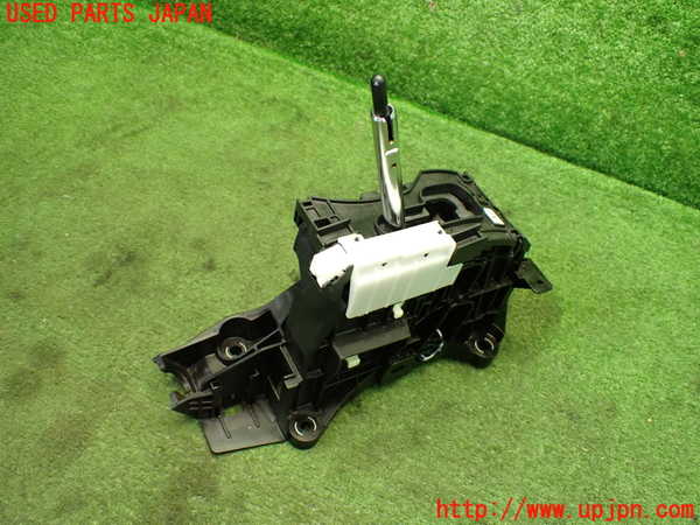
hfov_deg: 60.0
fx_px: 607
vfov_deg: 46.8
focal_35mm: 30
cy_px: 262
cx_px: 350
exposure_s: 1/80
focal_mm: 5.4
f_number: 2.3
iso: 800
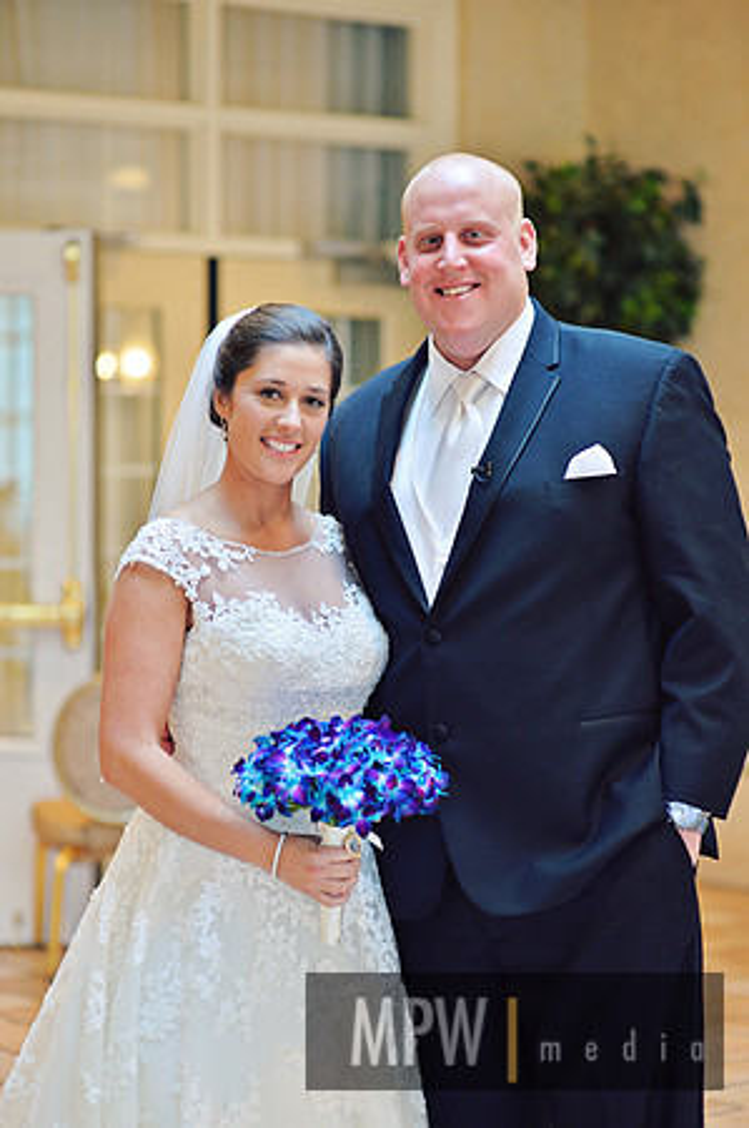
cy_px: 564
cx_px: 374
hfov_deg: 16.0
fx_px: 2659
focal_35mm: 85
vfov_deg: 23.9
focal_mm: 85
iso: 1250
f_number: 2.2
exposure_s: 1/160
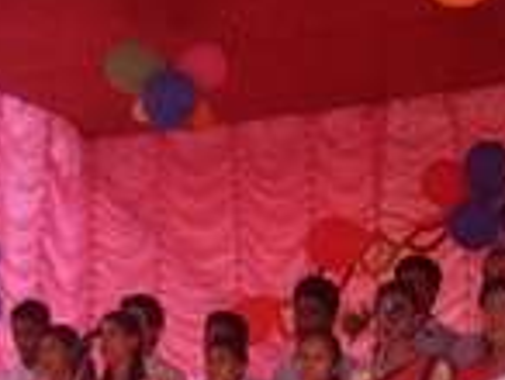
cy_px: 491
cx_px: 318
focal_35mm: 102
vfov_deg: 14.0
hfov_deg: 19.2
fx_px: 1490
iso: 80
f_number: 2.8
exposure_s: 1/250
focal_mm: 6.3
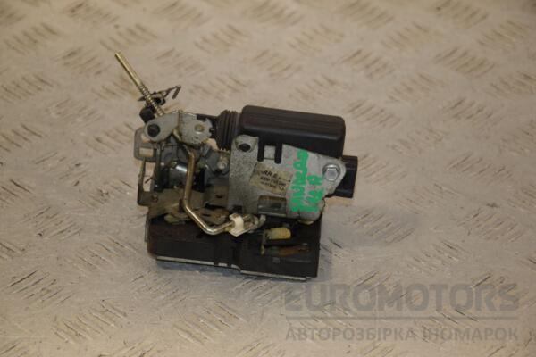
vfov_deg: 10.8
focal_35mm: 128
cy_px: 178
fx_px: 1898
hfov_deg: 16.1
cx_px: 268
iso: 800
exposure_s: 1/200
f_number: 7.1
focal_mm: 85
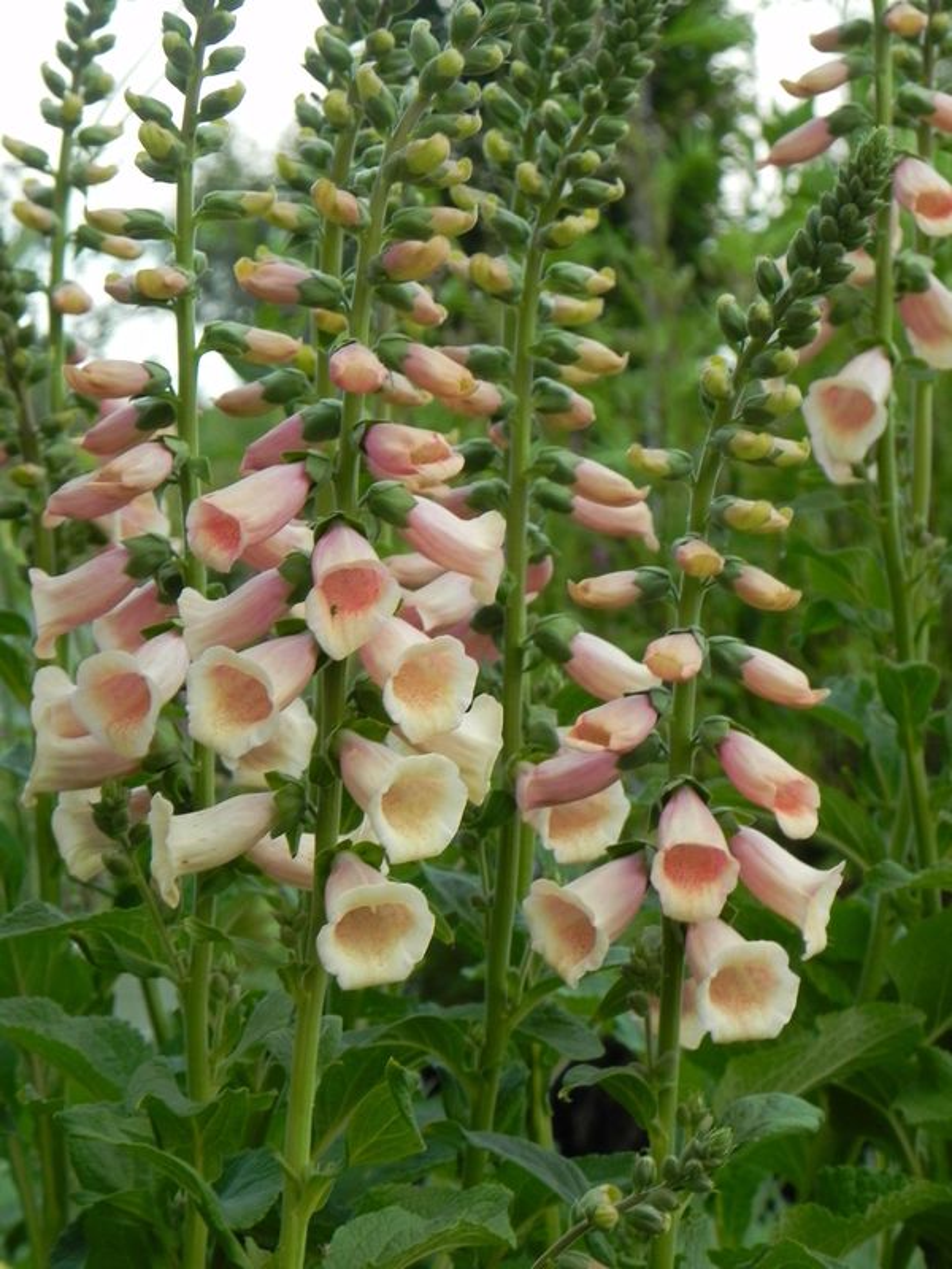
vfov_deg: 13.7
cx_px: 476
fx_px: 5280
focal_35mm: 144
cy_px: 634
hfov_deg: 10.3
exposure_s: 1/15
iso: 160
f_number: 5
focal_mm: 25.7
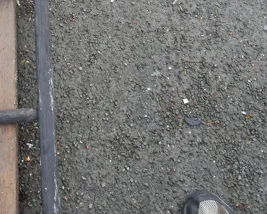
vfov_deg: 18.8
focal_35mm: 72
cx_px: 69
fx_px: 569
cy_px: -106
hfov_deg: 26.1
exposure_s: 1/125
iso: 200
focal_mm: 14
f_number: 4
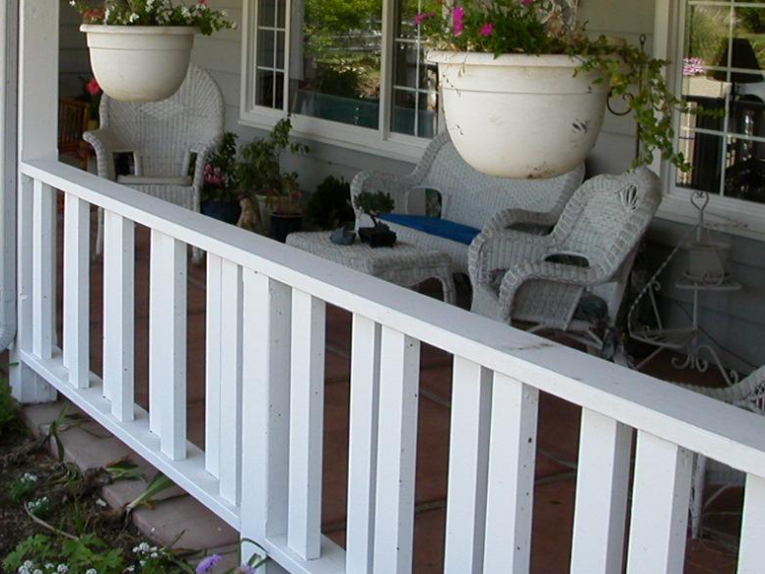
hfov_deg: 31.6
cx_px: 321
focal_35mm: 61
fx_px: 1348
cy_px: 174
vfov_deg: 23.9
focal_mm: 5.6
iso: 100
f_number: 4.5
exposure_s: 1/159
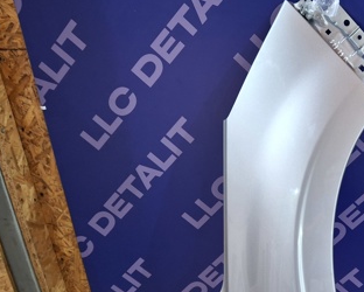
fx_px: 539
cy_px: 235
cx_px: 343
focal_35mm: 50
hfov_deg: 34.7
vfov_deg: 29.6
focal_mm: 4.69
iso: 125
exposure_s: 1/50
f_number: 1.8
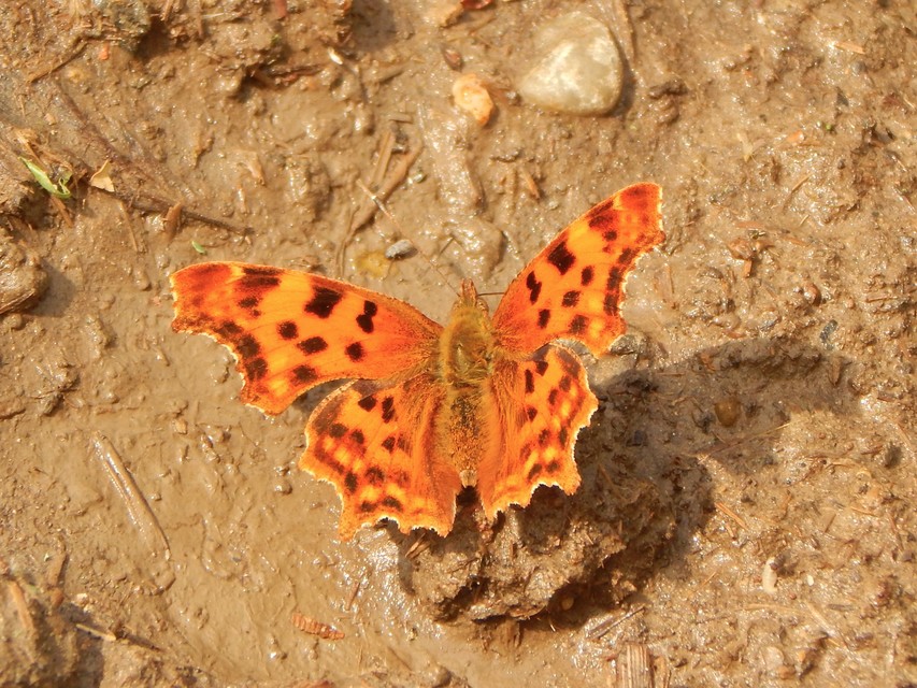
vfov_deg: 3.9
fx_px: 10174
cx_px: 458
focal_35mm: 384
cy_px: 344
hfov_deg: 5.2
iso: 125
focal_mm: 69
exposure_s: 1/250
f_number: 5.7
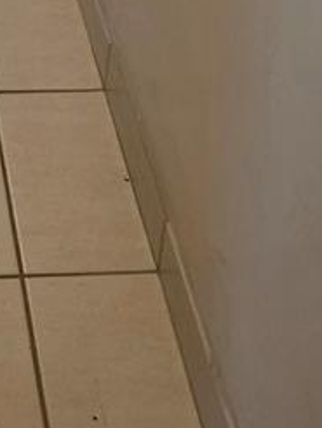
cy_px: -249
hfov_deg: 13.0
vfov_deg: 15.8
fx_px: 1387
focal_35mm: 112
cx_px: -35
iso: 1250
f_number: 1.7
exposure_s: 1/120
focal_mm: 6.3
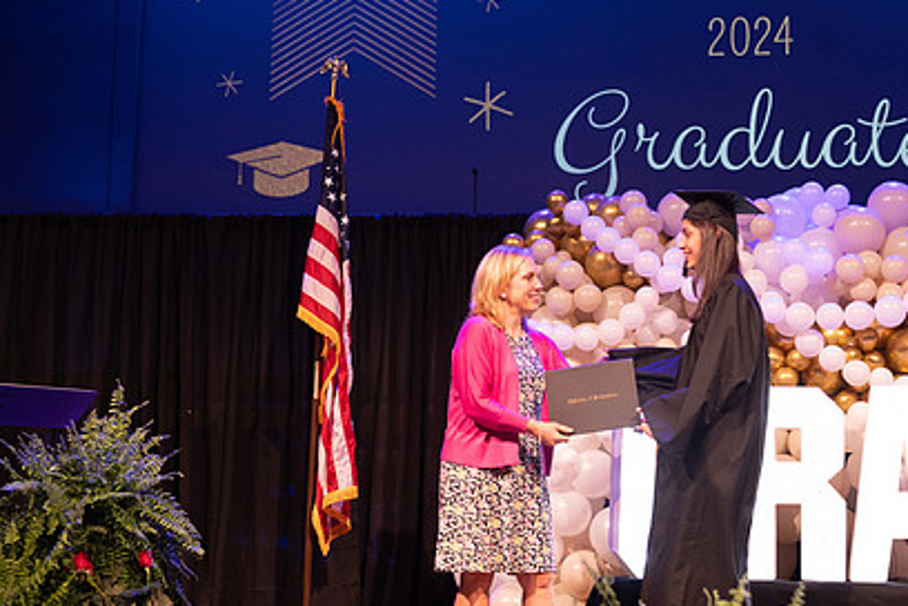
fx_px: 1362
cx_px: 519
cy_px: 373
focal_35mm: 54
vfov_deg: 25.0
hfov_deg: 36.8
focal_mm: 38
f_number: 4
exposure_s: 1/200
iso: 1600
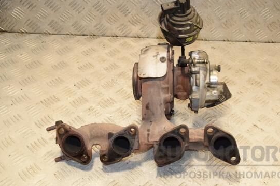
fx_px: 389
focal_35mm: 50
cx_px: 146
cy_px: 85
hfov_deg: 39.6
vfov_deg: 27.0
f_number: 7.1
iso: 800
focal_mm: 30
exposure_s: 1/200
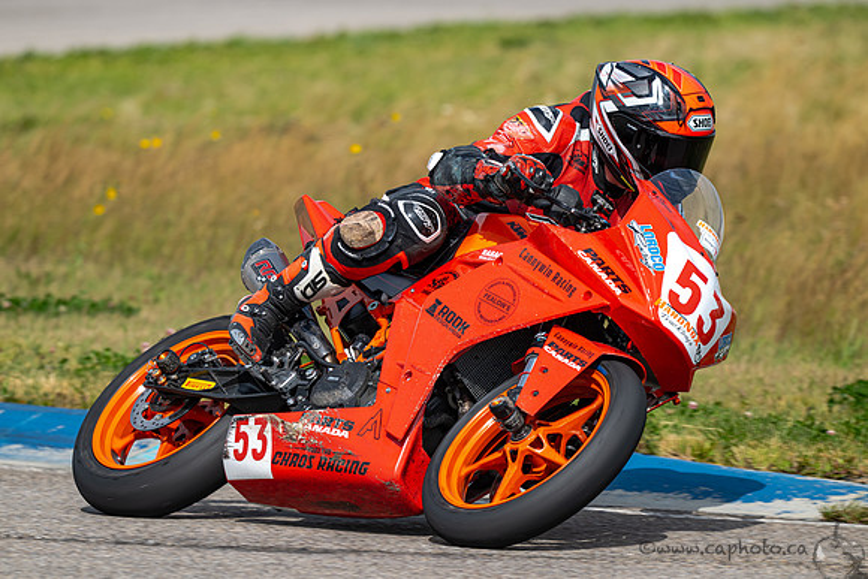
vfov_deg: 2.8
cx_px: 367
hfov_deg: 4.2
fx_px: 11701
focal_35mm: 485
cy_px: 290
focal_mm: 420
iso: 110
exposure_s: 1/1000
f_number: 6.3
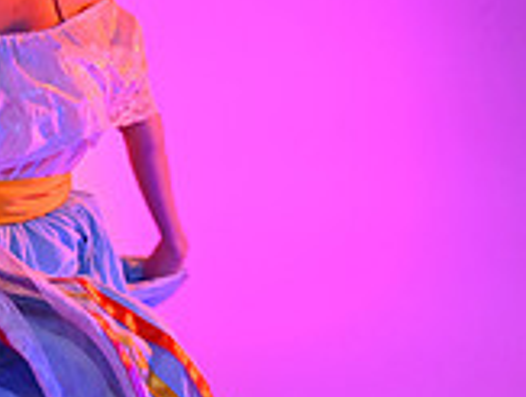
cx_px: -61
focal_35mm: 358
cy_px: 158
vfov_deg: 4.2
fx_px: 5452
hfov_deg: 5.5
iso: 220
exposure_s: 1/500
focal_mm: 70
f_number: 2.8
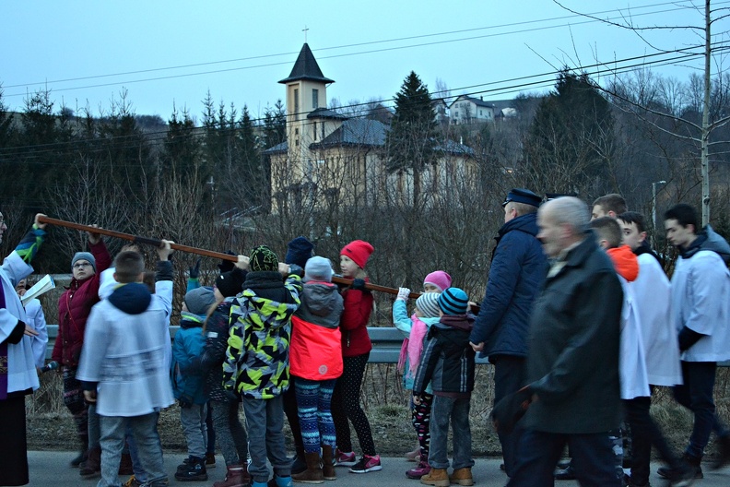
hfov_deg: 37.9
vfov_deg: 25.8
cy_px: 244
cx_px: 365
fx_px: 1065
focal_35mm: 52
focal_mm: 35
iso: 2000
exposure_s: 1/15
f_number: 5
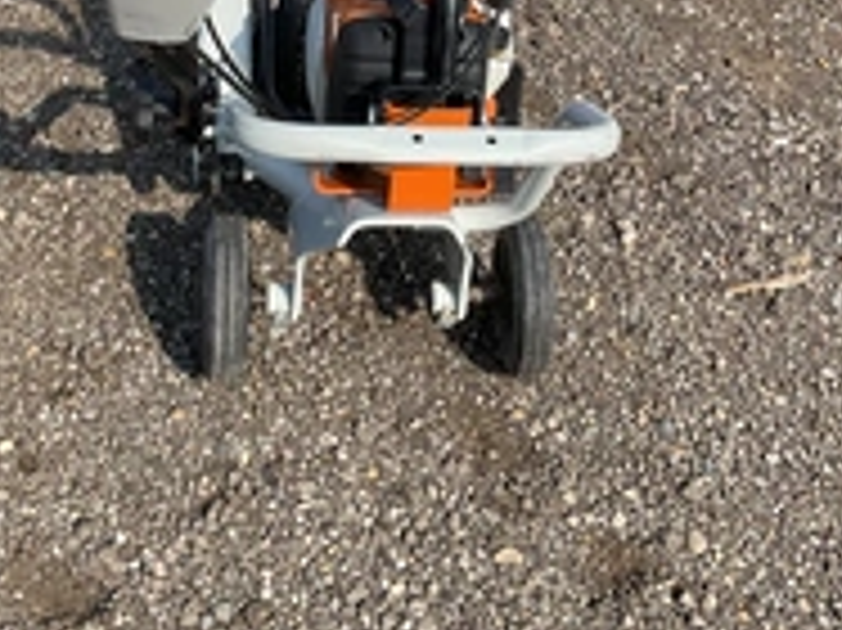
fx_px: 1507
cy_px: -14
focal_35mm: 62
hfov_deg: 31.2
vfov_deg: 22.6
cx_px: 405
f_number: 1.8
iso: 25
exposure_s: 1/1144
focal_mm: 3
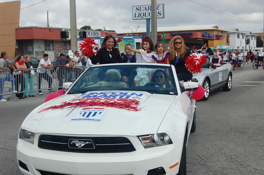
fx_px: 341
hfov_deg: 42.4
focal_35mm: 46
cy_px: 88
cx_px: 132
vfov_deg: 28.9
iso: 200
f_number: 10
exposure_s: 1/400
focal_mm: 31
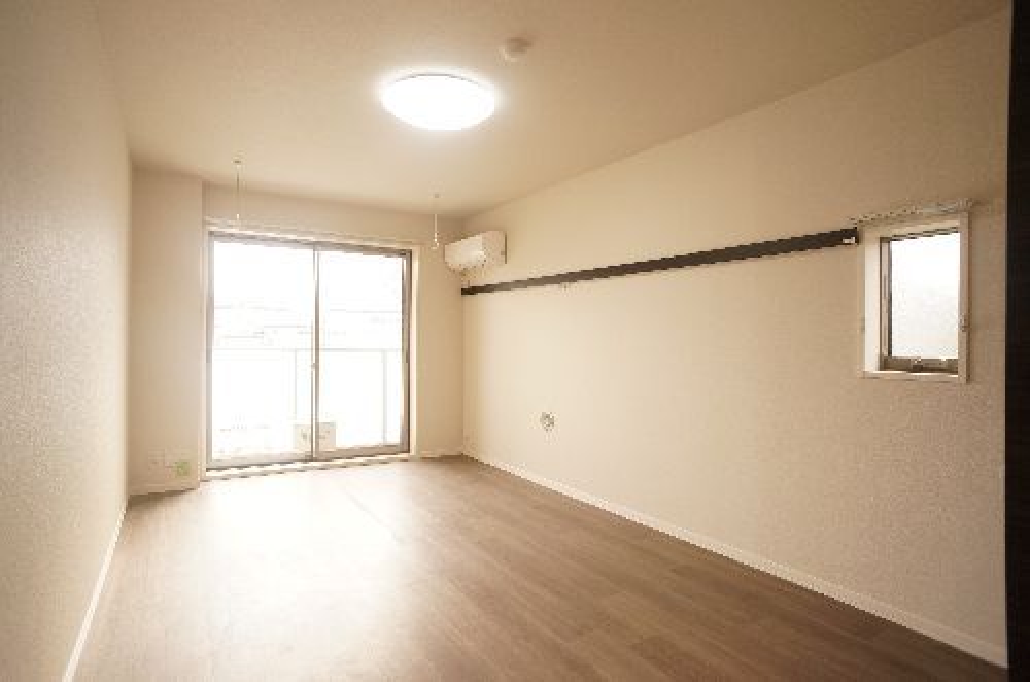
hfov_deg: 73.9
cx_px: 515
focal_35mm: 24
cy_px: 341
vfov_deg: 52.9
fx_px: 685
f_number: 4
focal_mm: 16
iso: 500
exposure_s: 1/60
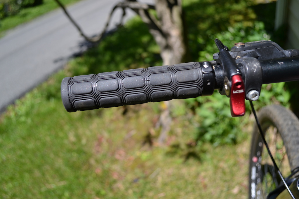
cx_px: 150
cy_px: 100
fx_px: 249
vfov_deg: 43.6
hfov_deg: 61.9
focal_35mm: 30
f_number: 3.8
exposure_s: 1/640
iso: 100
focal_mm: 20
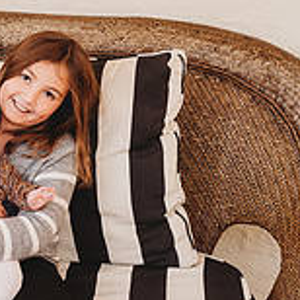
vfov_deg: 22.4
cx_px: -146
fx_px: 755
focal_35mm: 77
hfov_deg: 19.6
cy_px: 204
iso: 400
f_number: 4.5
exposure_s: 1/100
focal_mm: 24
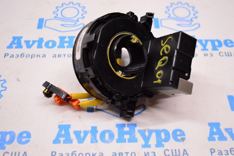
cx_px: 117
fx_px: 312
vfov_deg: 28.0
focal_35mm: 48
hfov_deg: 41.1
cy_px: 78
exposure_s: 1/320
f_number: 4.5
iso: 3200
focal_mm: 32
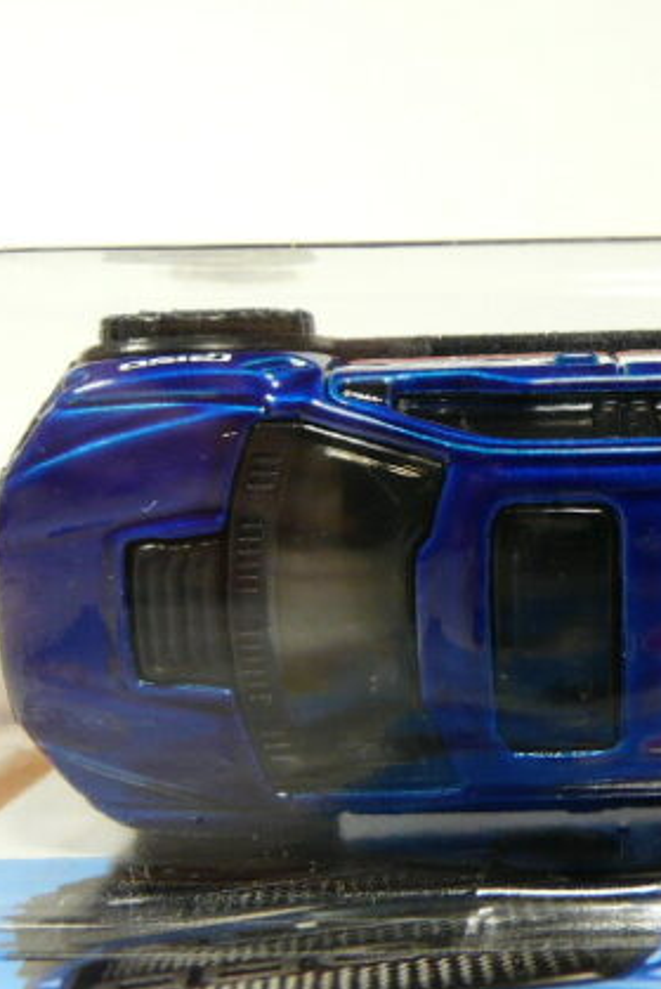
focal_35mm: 61
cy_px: 503
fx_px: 1677
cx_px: 621
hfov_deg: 21.7
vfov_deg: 32.9
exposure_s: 1/50
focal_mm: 4.6
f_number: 2.8
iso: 100
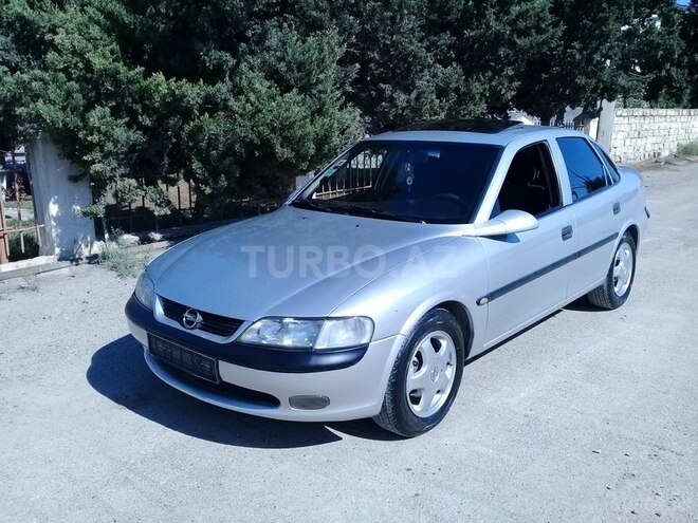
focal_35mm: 31
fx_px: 625
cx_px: 349
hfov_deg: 58.4
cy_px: 262
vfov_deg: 45.4
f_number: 2.2
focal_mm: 3.3
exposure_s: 1/2123
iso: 50
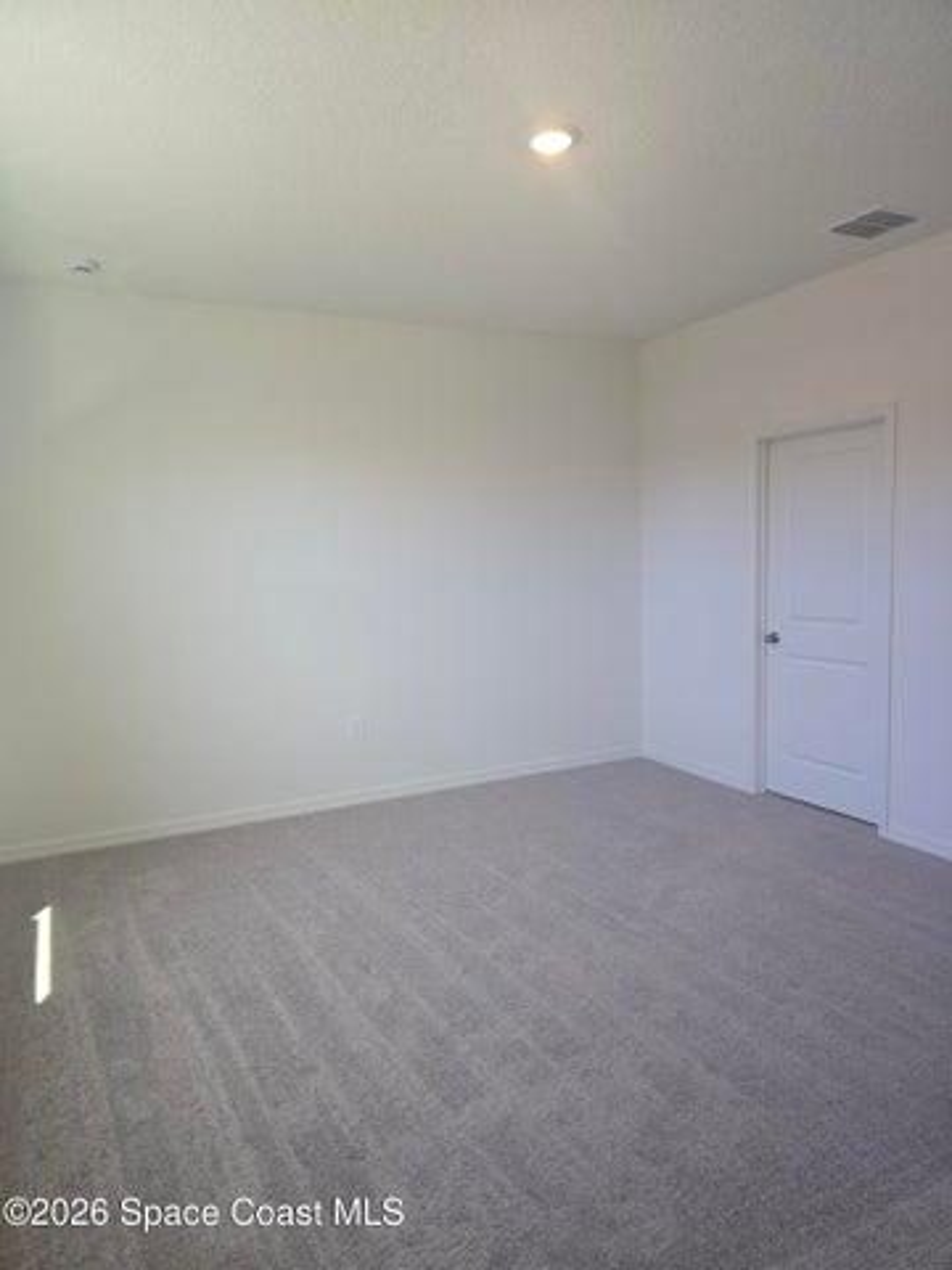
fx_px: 843
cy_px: 635
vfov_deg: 73.9
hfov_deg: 58.9
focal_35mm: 23
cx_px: 476
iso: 100
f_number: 1.7
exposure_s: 1/120
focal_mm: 6.3
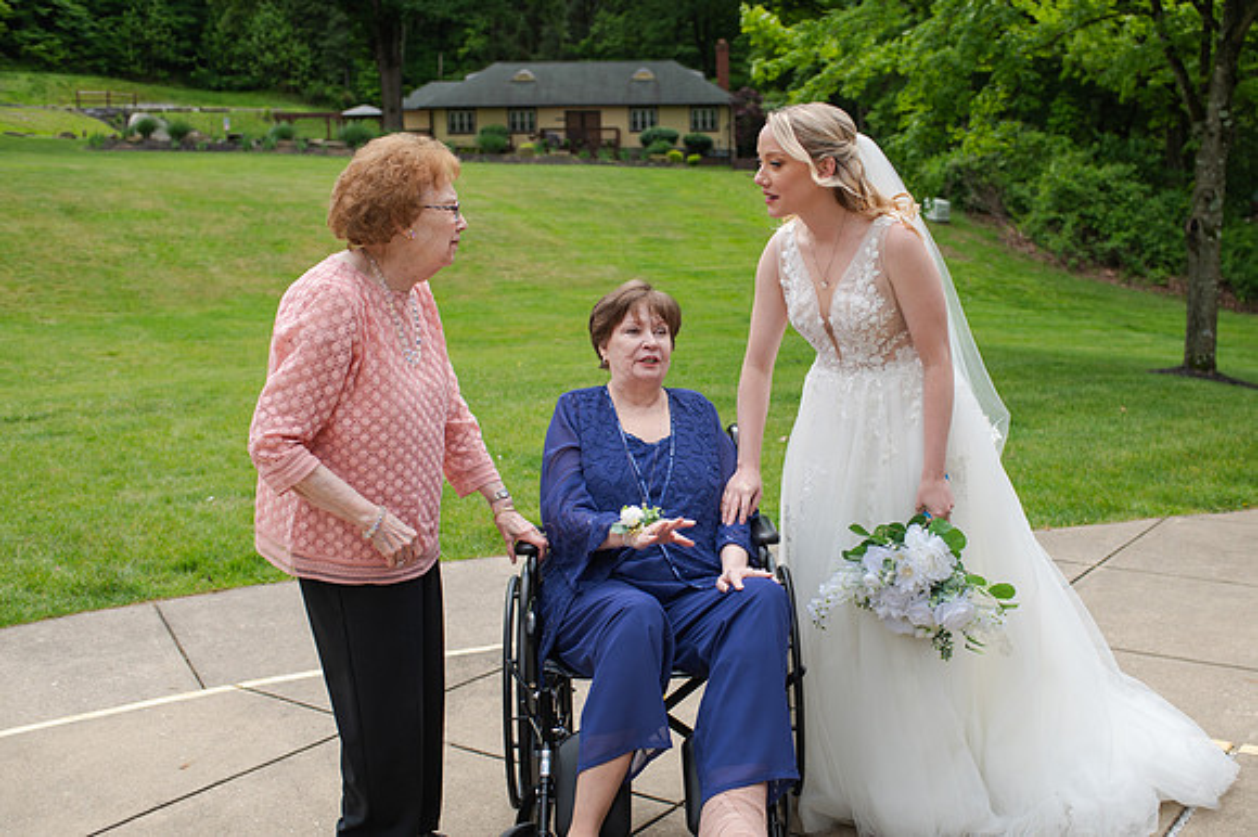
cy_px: 449
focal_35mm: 41
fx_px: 1418
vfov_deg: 32.9
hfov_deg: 47.7
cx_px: 713
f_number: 3.5
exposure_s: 1/1000
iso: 125
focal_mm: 35
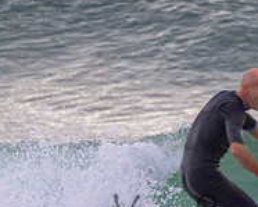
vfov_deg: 0.7
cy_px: 204
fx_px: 17915
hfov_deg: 0.8
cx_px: 257
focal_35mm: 2345
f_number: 11
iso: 2500
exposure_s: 1/2000
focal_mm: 800
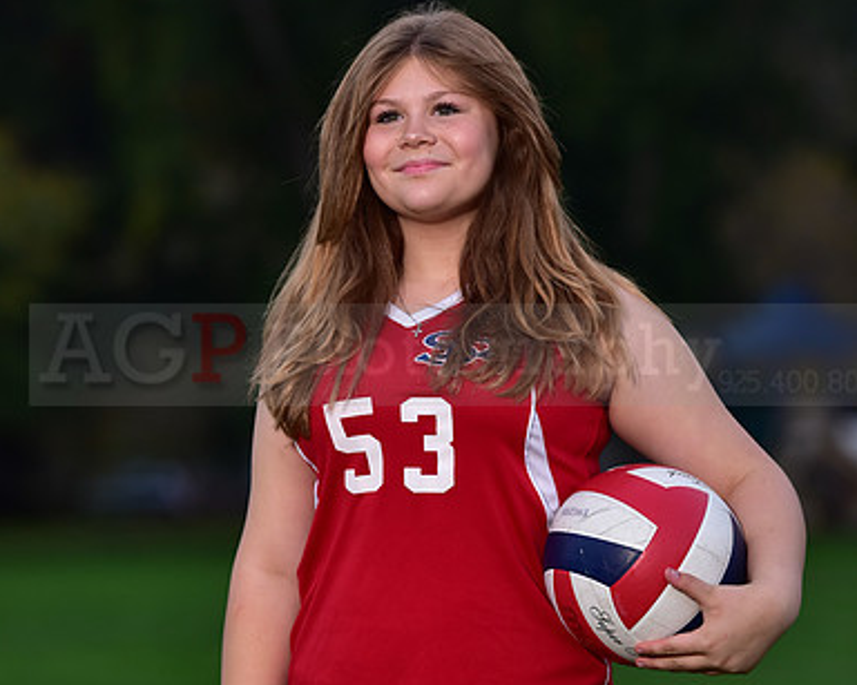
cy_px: 335
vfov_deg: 6.1
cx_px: 427
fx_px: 6466
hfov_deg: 7.6
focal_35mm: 255
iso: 640
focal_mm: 180
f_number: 4.5
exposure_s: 1/250
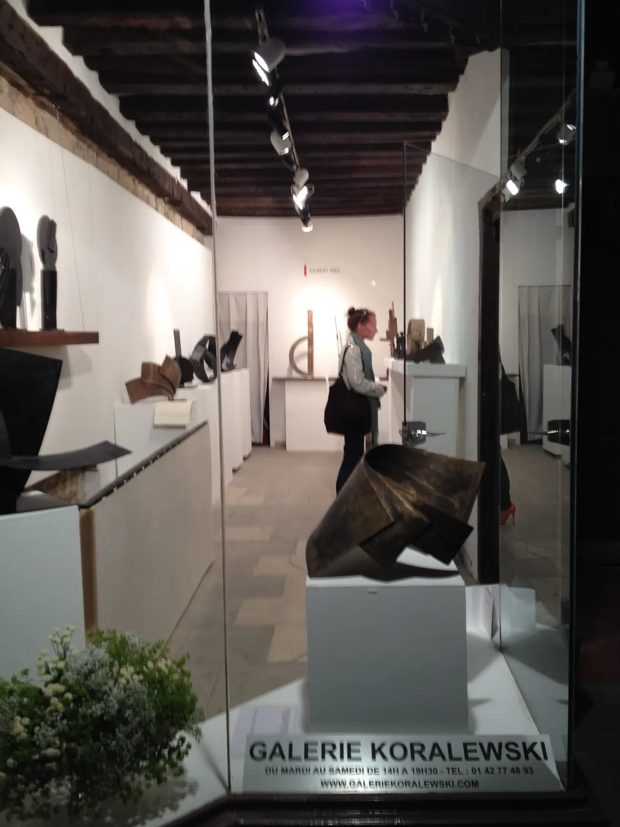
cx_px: 310
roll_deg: +0.8
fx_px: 836
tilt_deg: -5.5
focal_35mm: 35
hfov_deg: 40.7
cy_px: 414
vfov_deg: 52.6
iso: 64
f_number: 2.4
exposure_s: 1/20
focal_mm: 4.28
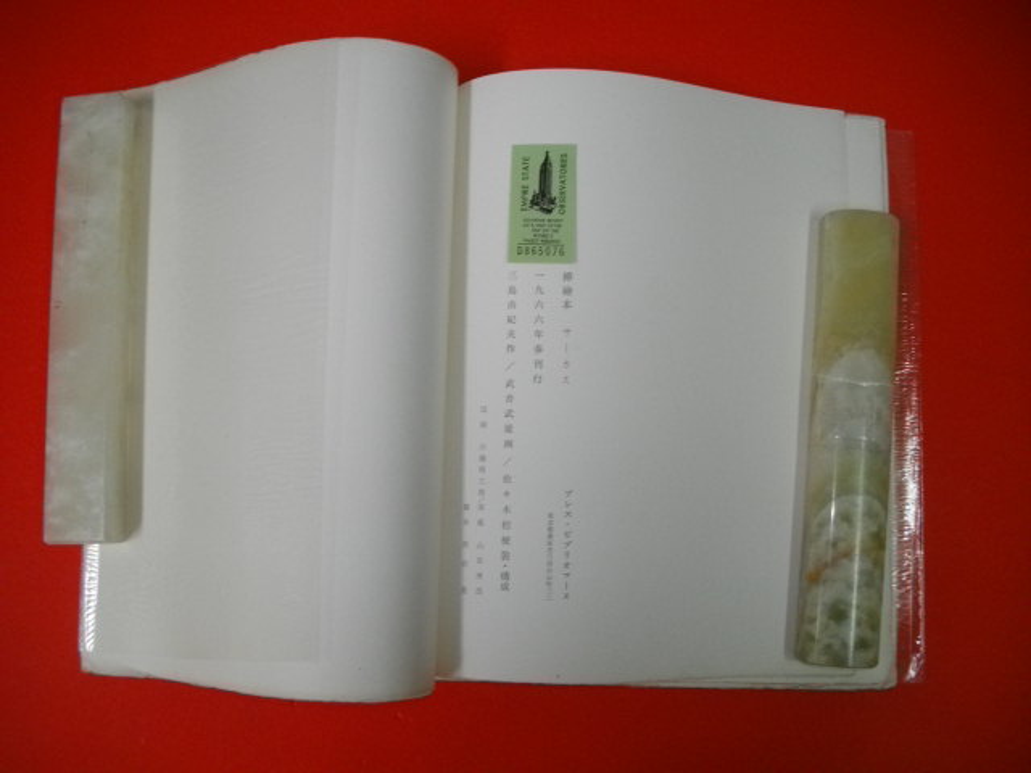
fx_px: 923
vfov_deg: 45.4
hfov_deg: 58.4
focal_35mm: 31
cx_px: 516
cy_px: 386
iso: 200
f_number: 2.9
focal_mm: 5.7
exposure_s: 1/50
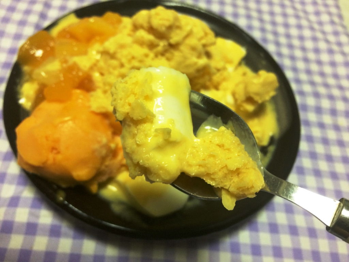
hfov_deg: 61.7
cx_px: 174
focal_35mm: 29
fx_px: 292
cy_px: 131
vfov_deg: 48.2
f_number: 2.2
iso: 125
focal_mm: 4.15
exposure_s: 1/33
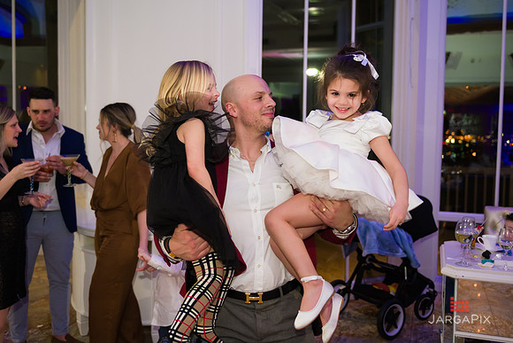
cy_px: 153
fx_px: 530
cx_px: 250
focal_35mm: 37
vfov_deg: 35.7
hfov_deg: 51.6
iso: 1000
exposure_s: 1/125
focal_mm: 32
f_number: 3.2
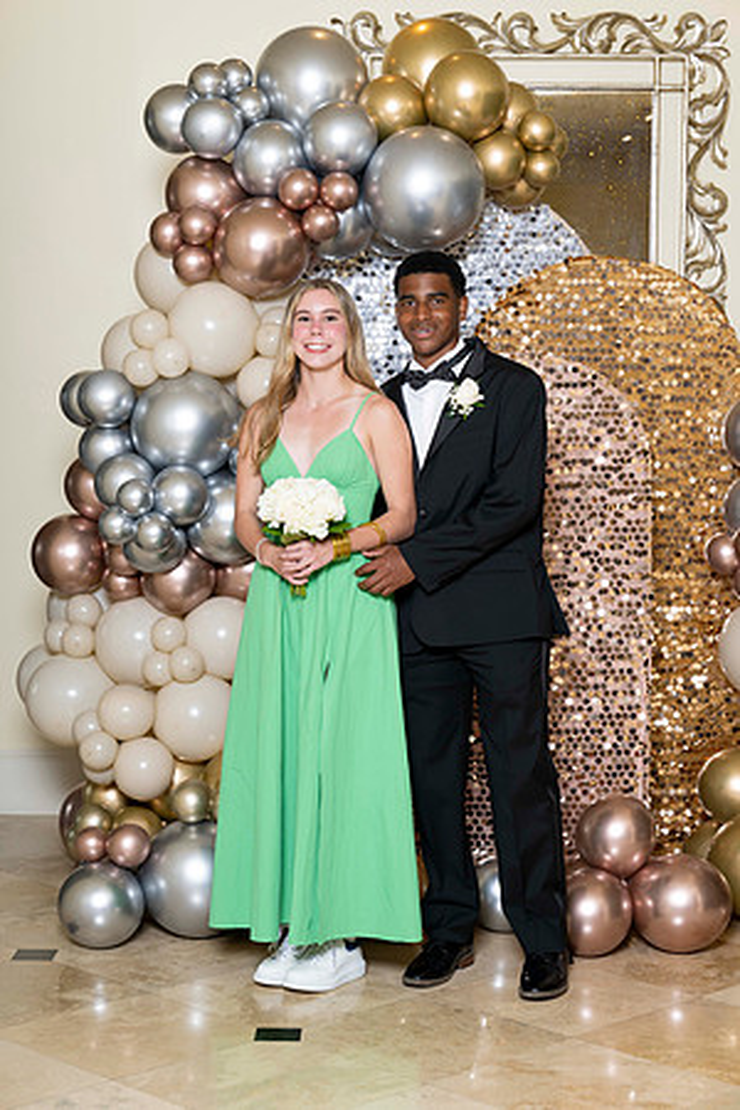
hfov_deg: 19.5
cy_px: 555
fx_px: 2158
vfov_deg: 28.8
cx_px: 370
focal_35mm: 70
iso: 250
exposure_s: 1/200
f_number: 5.6
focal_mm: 70
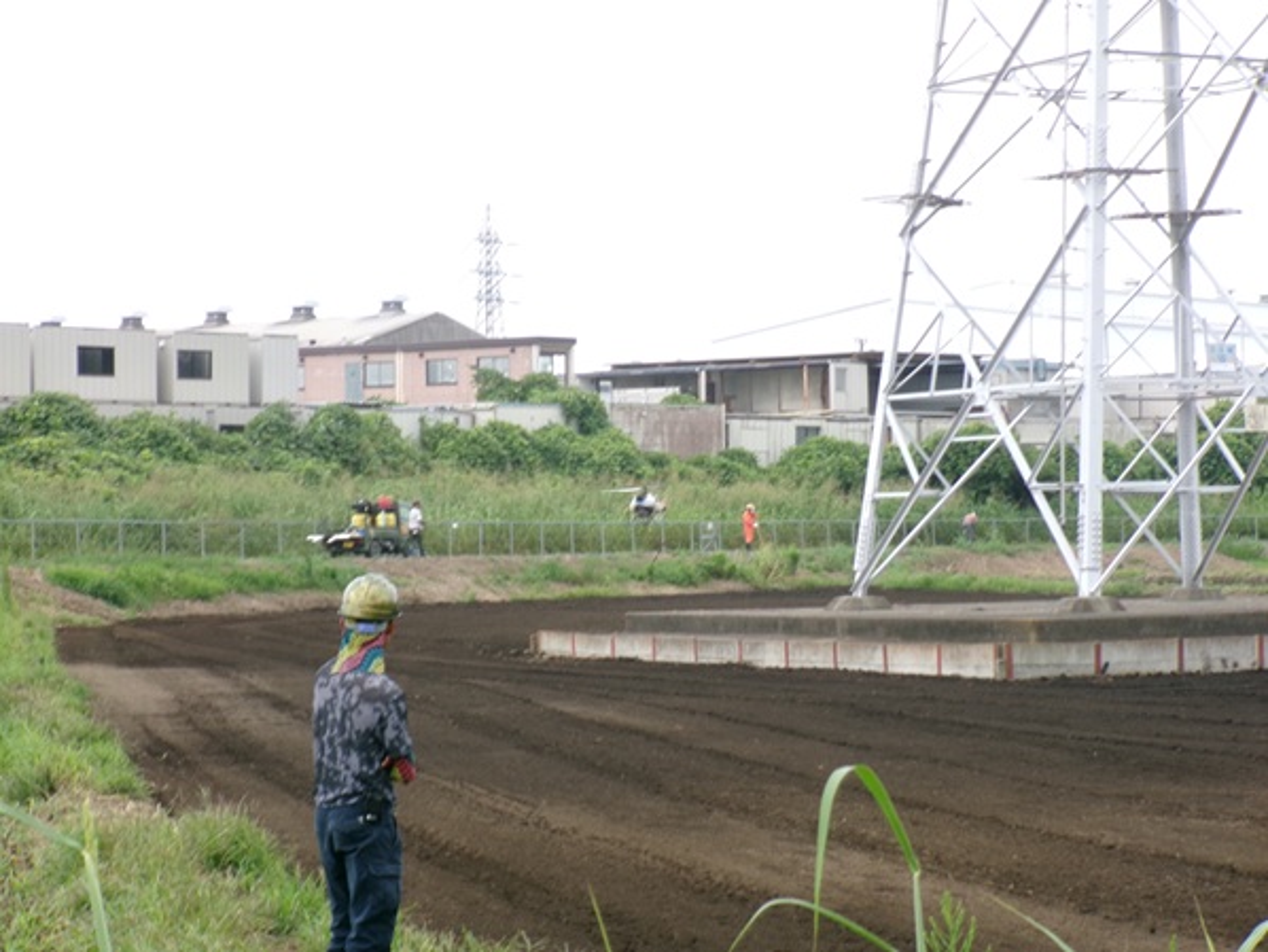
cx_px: 634
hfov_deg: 17.1
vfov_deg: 12.9
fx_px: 4214
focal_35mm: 115
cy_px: 476
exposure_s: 1/140
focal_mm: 20.6
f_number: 6.2
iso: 100
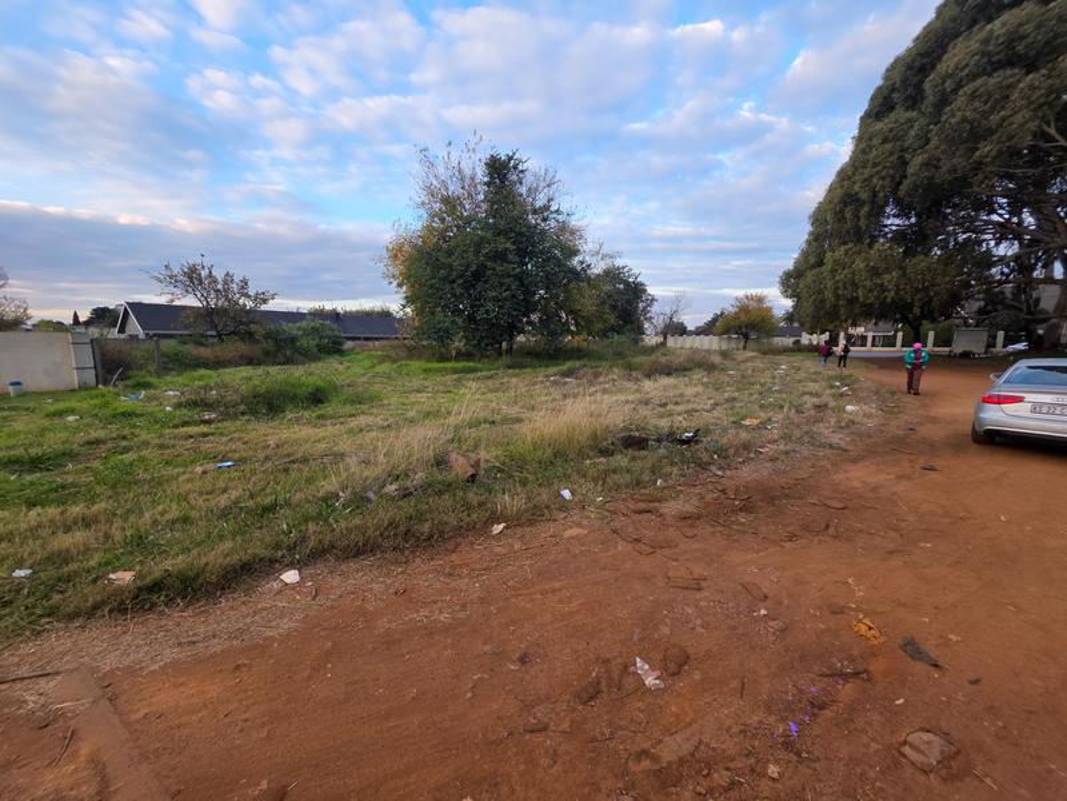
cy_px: 400
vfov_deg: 89.9
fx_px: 401
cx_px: 534
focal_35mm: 13
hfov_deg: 106.2
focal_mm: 2.2
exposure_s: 1/100
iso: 20
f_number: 1.9
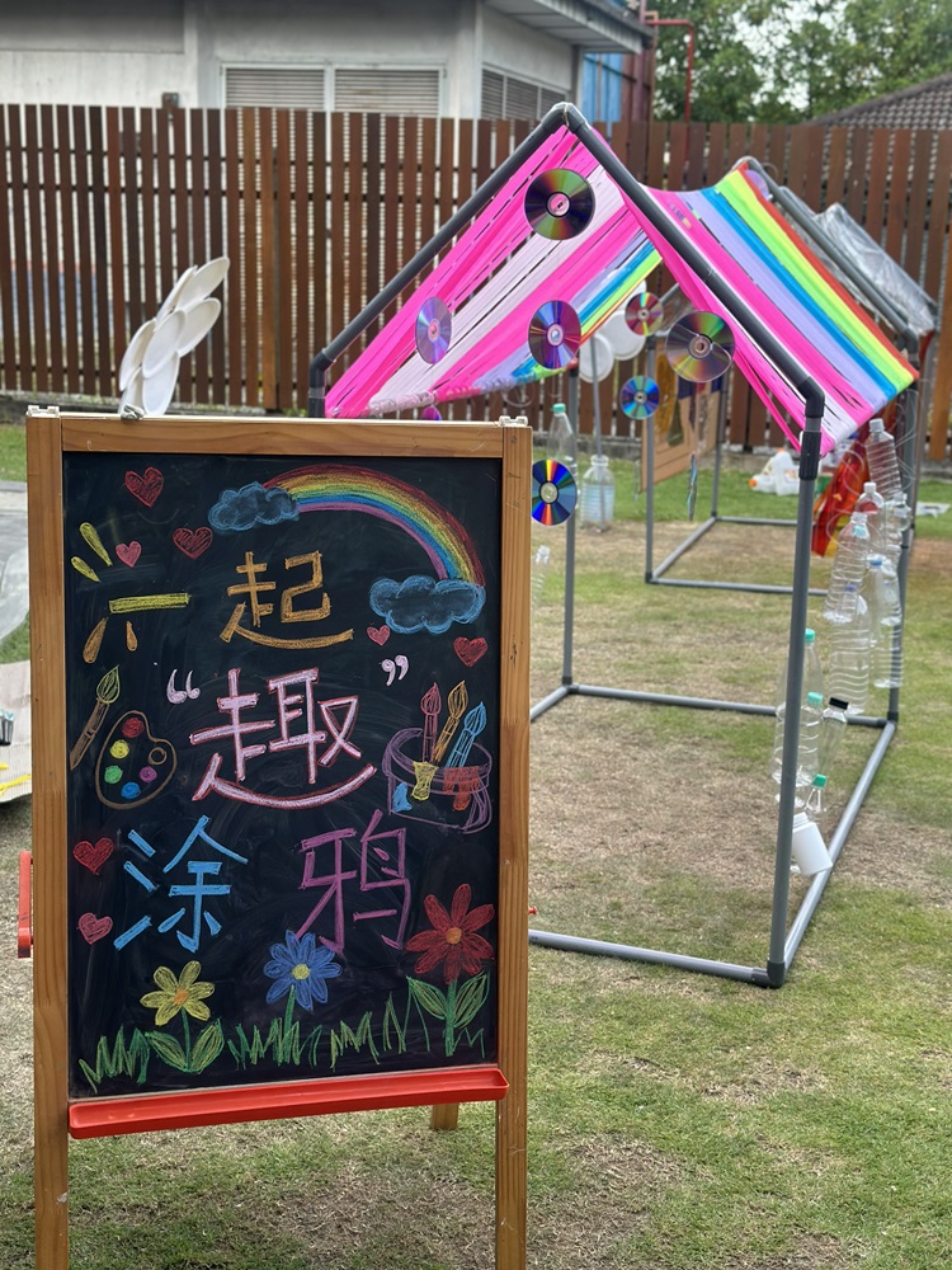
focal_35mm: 48
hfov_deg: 30.3
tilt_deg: -12.6
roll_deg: -2.1
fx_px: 1760
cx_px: 476
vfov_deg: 39.7
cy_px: 635
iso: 80
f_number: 1.78
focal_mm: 6.86
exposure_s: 1/402
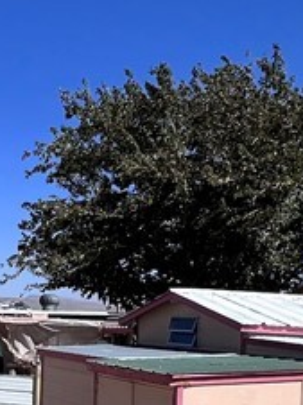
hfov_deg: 21.9
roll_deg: -2.9
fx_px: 690
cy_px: 271
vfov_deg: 32.5
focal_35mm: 59
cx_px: -106
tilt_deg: +1.5
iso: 32
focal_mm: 1.57
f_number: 1.8
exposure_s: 1/2950
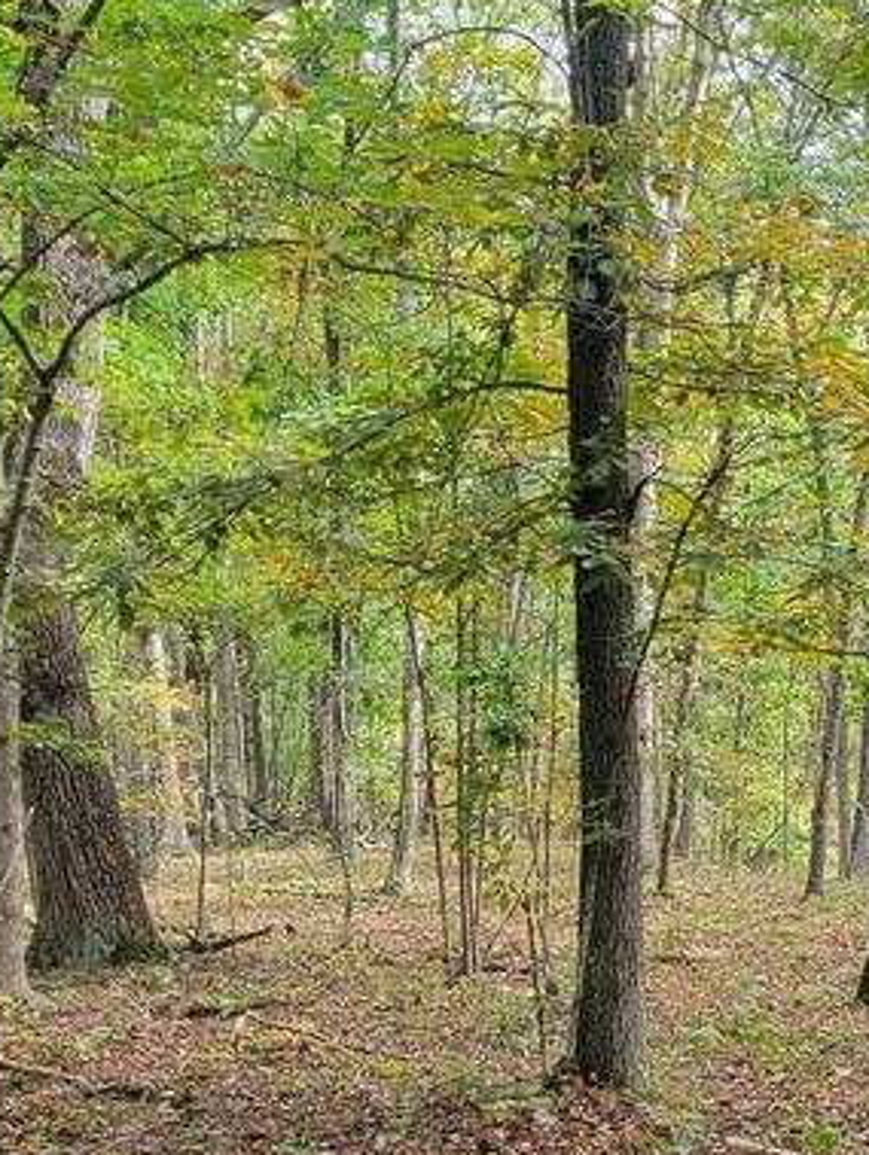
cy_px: 884
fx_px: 2473
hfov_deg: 19.7
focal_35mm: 74
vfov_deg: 25.9
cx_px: 704
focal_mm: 5.4
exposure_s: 1/120
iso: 50
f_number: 1.8
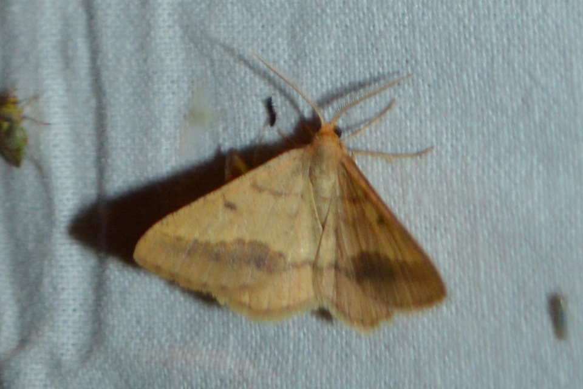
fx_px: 680
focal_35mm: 42
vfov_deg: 31.9
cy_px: 194
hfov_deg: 46.4
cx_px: 292
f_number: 4.2
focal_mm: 28
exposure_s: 1/60
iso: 500
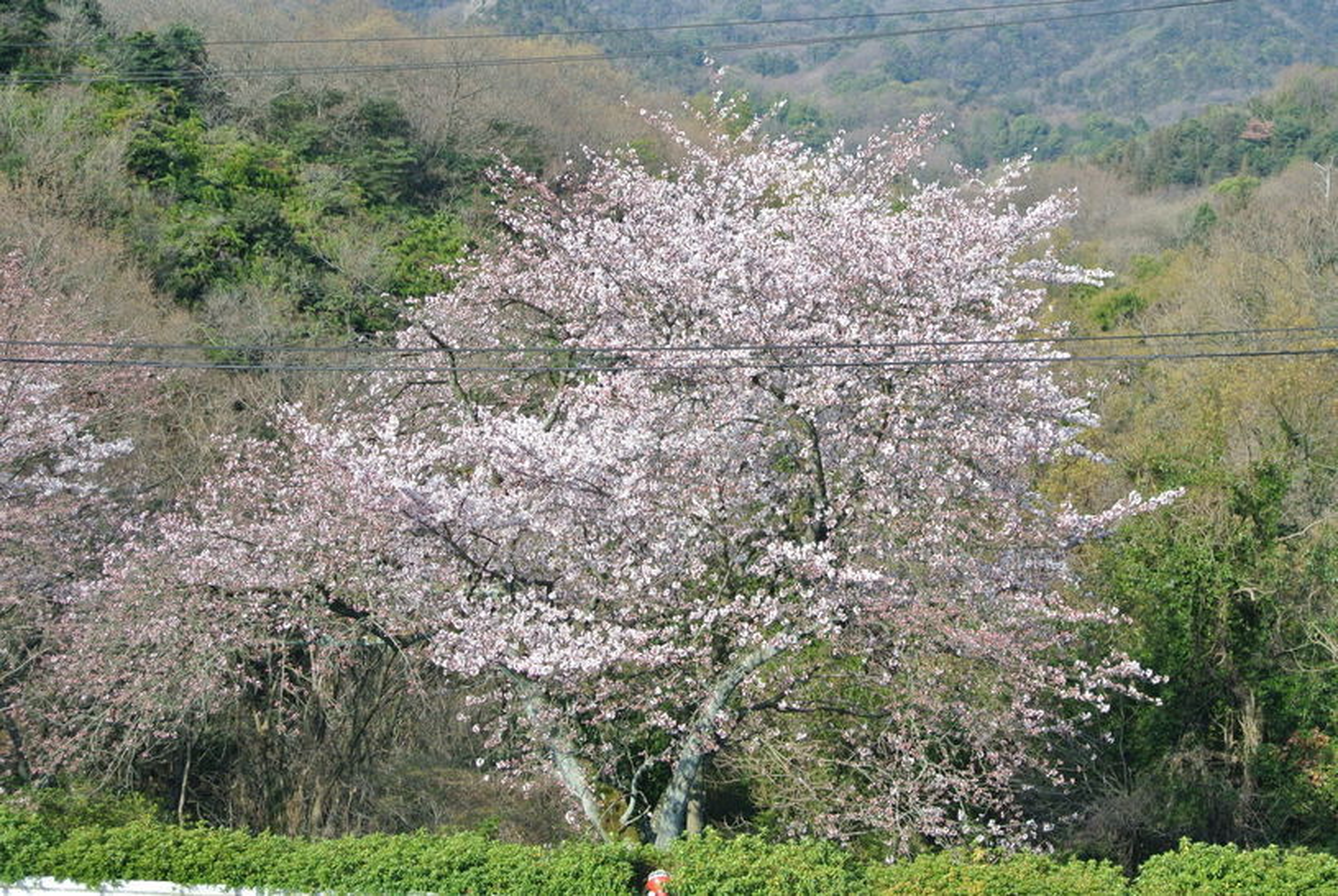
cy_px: 448
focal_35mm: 63
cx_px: 669
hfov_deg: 31.8
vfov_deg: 21.6
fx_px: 2345
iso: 100
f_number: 5
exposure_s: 1/320
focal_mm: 23.6
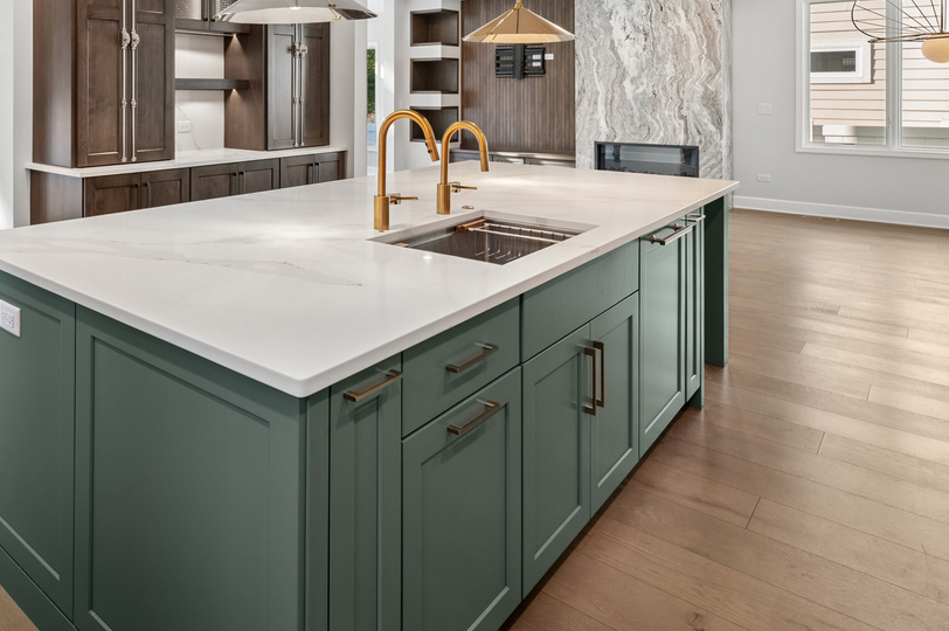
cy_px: 104
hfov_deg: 65.3
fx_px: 685
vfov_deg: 46.2
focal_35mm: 26
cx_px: 239
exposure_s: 1/13
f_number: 8
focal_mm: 13
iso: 400
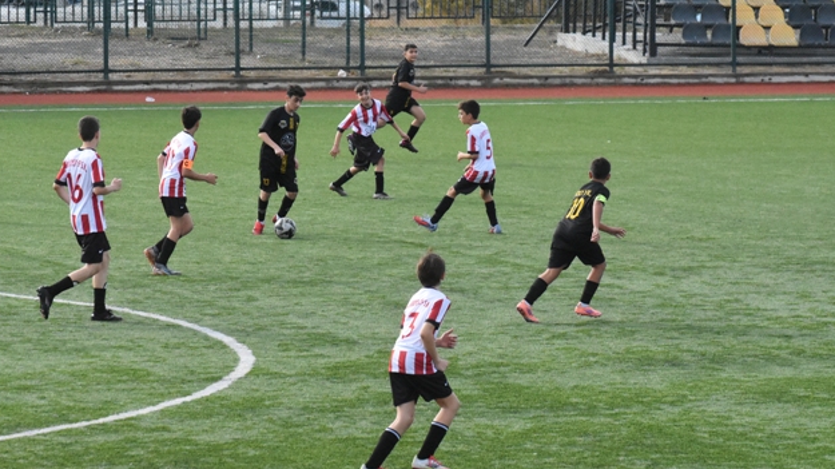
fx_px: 5523
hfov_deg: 8.6
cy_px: 189
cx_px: 421
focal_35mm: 250
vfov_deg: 4.9
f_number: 8
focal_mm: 155
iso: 8000
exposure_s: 1/8000
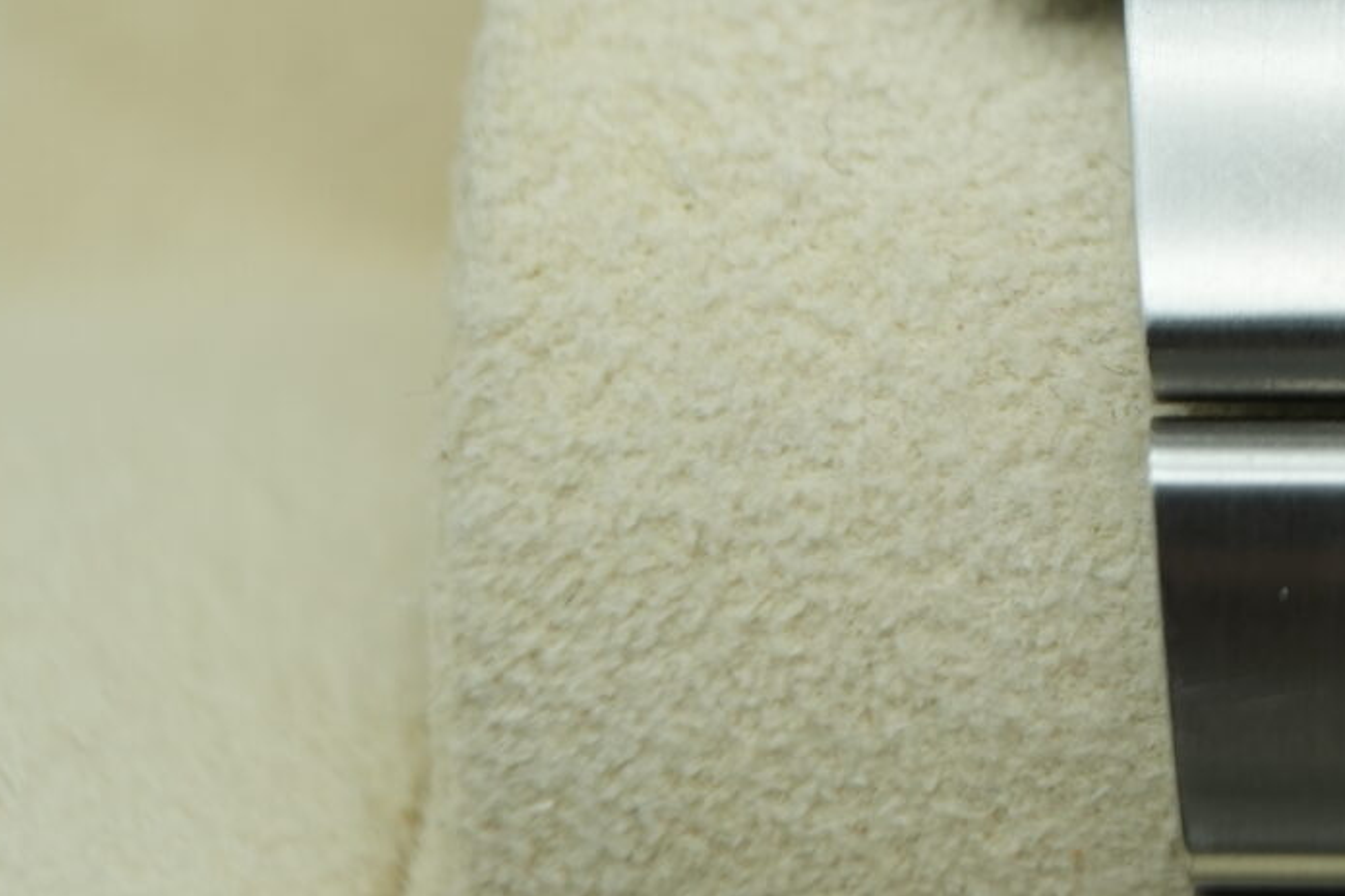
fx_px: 4818
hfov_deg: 15.3
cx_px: 1618
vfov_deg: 10.4
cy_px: -239
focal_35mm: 129
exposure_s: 1/250
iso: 400
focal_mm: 35
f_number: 5
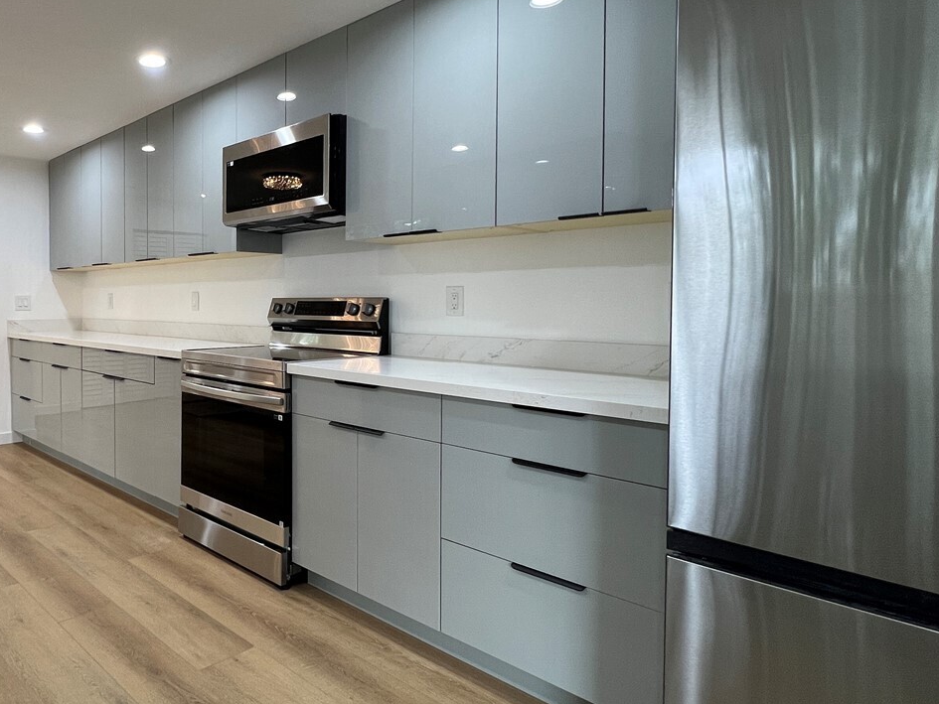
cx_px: 242
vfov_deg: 61.0
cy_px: 317
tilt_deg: -1.9
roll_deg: -0.4
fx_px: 597
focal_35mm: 22
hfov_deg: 71.5
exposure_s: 1/120
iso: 160
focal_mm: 1.57
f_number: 1.8
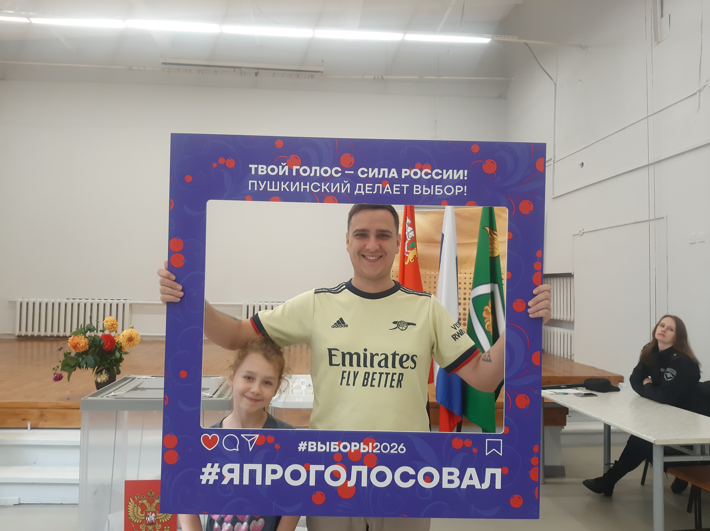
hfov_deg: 67.3
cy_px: 266
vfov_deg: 53.0
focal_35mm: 26
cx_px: 355
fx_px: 533
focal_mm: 3.93
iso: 100
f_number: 1.7
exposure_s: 1/50
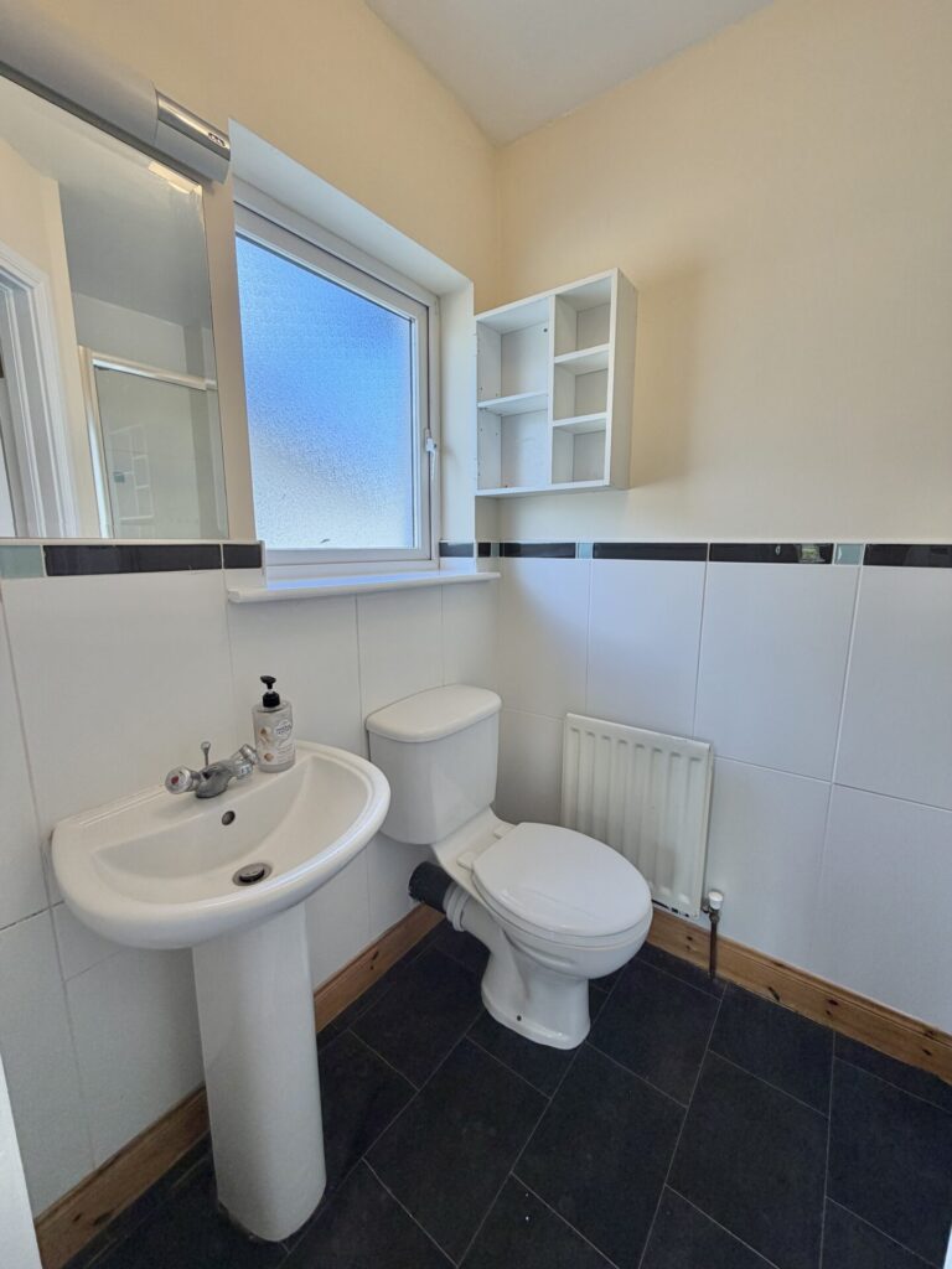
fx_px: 513
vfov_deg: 102.1
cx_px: 476
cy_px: 634
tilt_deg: -10.7
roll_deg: -0.9
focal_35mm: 14
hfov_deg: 85.7
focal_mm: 2.22
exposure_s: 1/100
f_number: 2.2
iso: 80
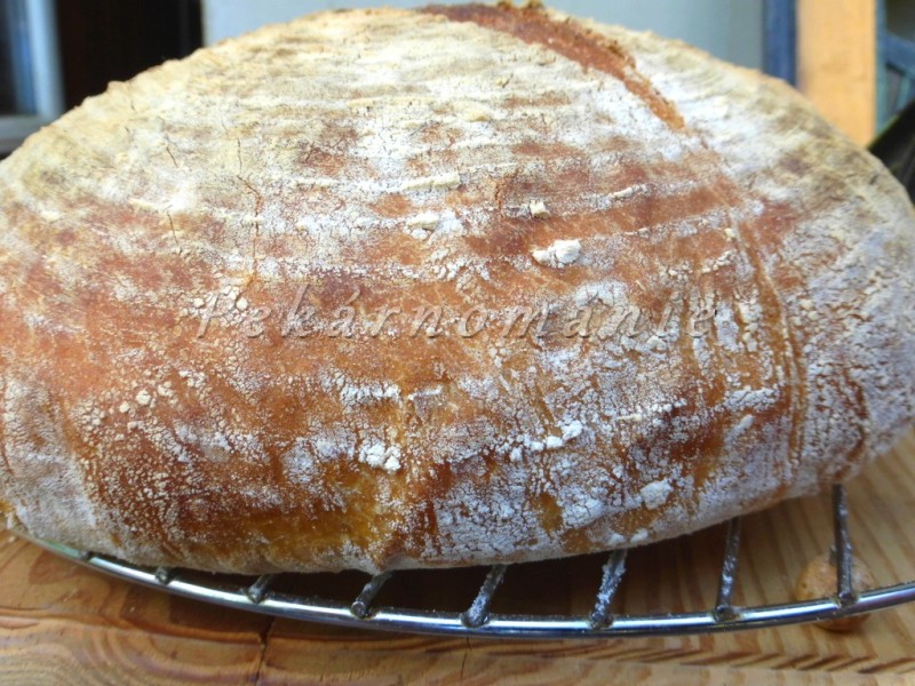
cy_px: 343
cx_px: 458
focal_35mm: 35
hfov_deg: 52.6
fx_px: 925
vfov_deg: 40.7
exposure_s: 1/80
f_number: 3.7
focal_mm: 6.1
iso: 100
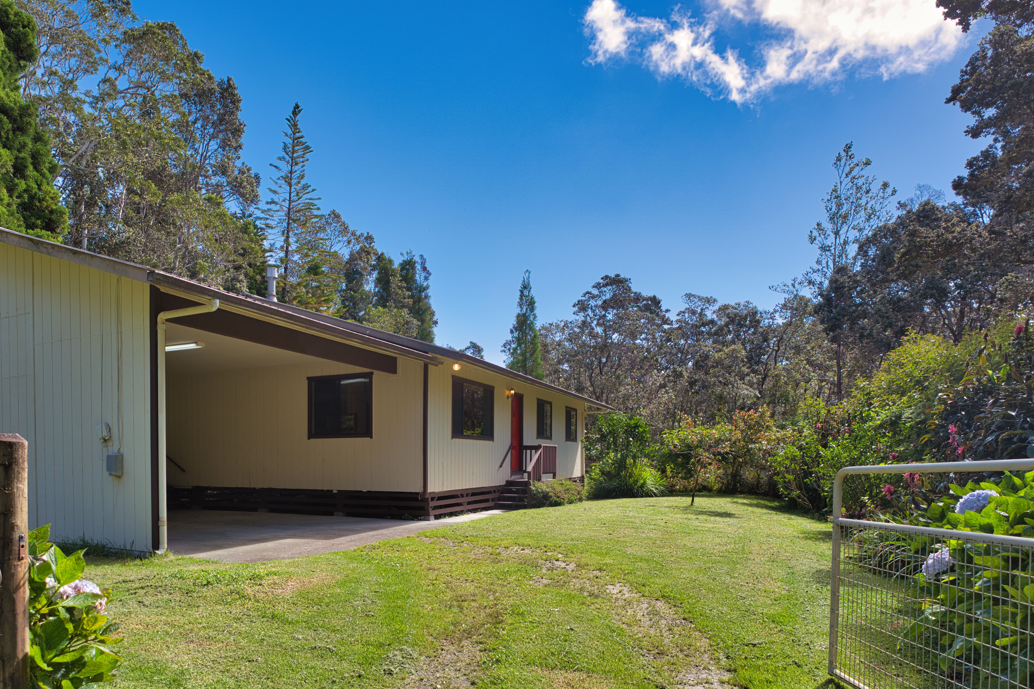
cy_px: 466
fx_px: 632
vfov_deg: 55.9
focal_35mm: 22
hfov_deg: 77.2
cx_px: 390
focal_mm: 14
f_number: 4
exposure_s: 1/250
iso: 50
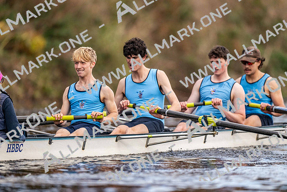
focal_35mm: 600
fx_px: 4784
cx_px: 144
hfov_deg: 3.4
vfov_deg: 2.3
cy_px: 96
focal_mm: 600
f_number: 4
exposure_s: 1/2500
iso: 1600
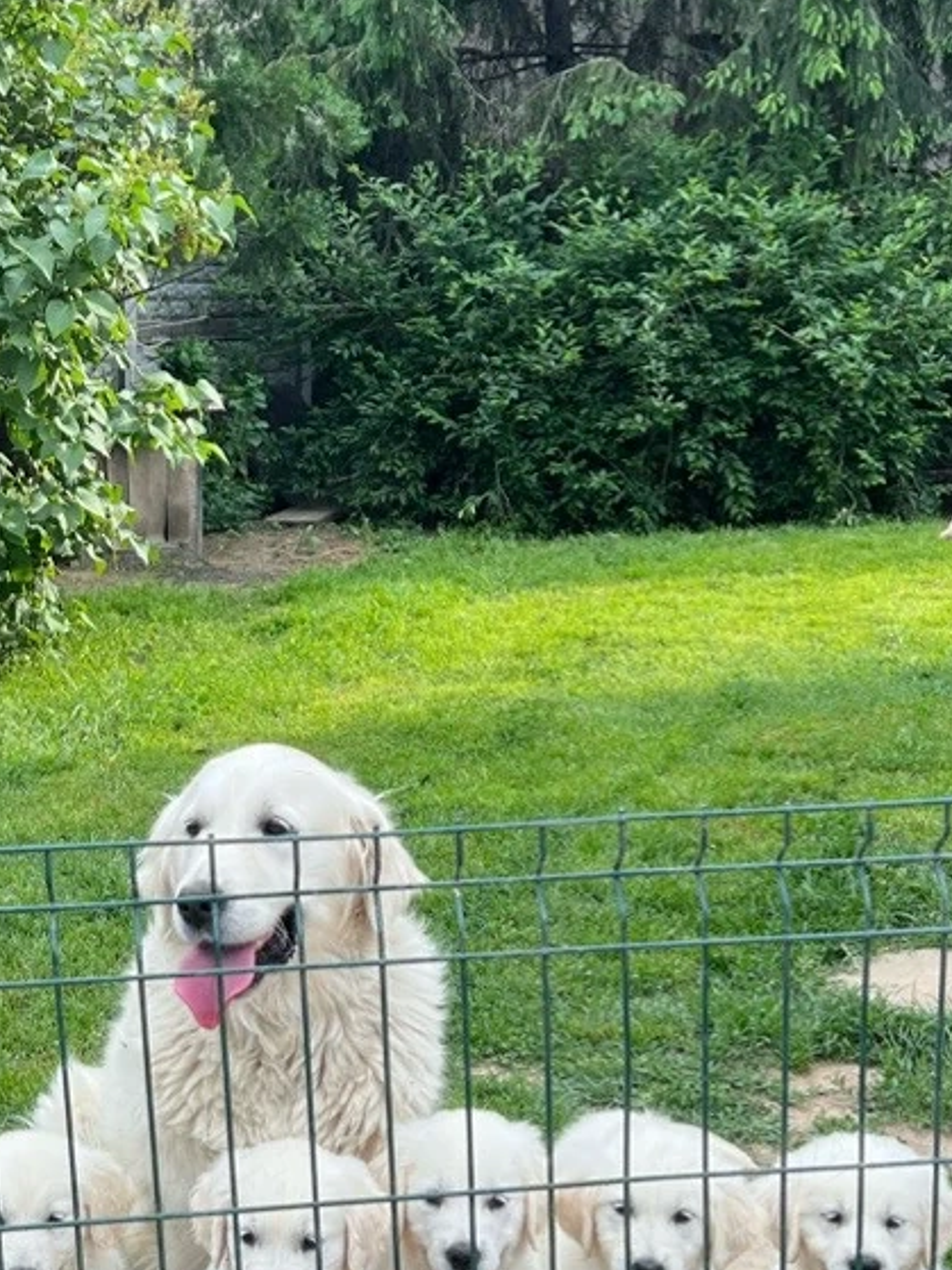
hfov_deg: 23.5
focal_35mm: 62
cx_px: 318
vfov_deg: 31.2
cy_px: 711
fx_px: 2274
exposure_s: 1/344
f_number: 1.5
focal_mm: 5.7
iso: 50
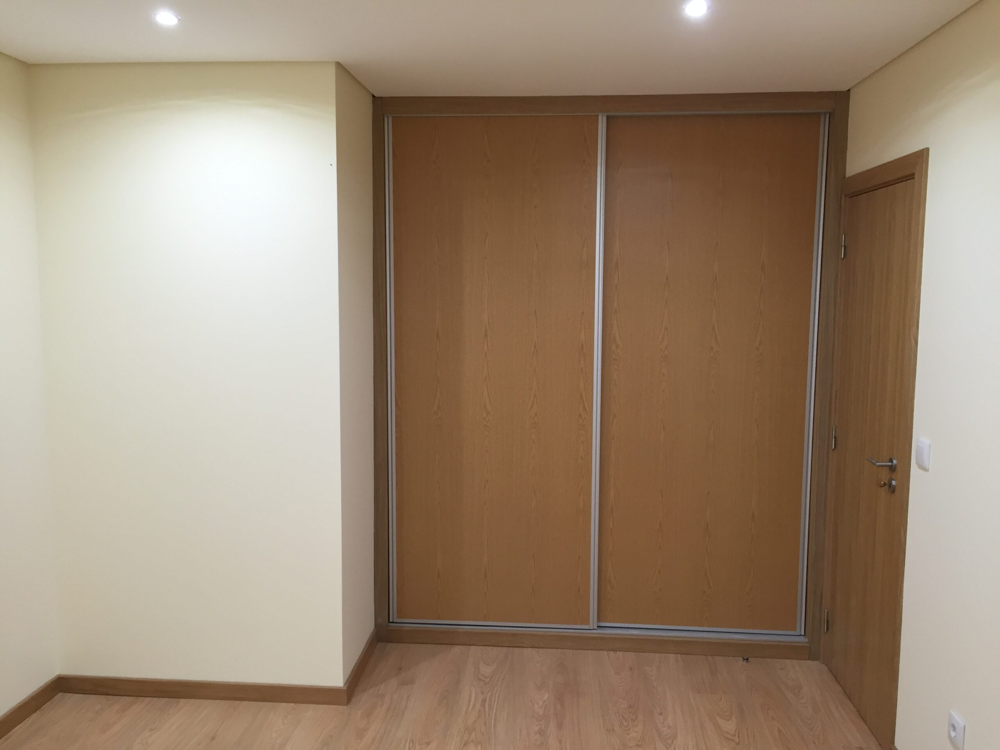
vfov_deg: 48.2
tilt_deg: -3.3
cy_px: 375
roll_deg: -1.9
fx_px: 838
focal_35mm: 29
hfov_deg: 61.7
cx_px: 500
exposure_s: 1/33
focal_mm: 4.15
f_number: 2.2
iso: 80
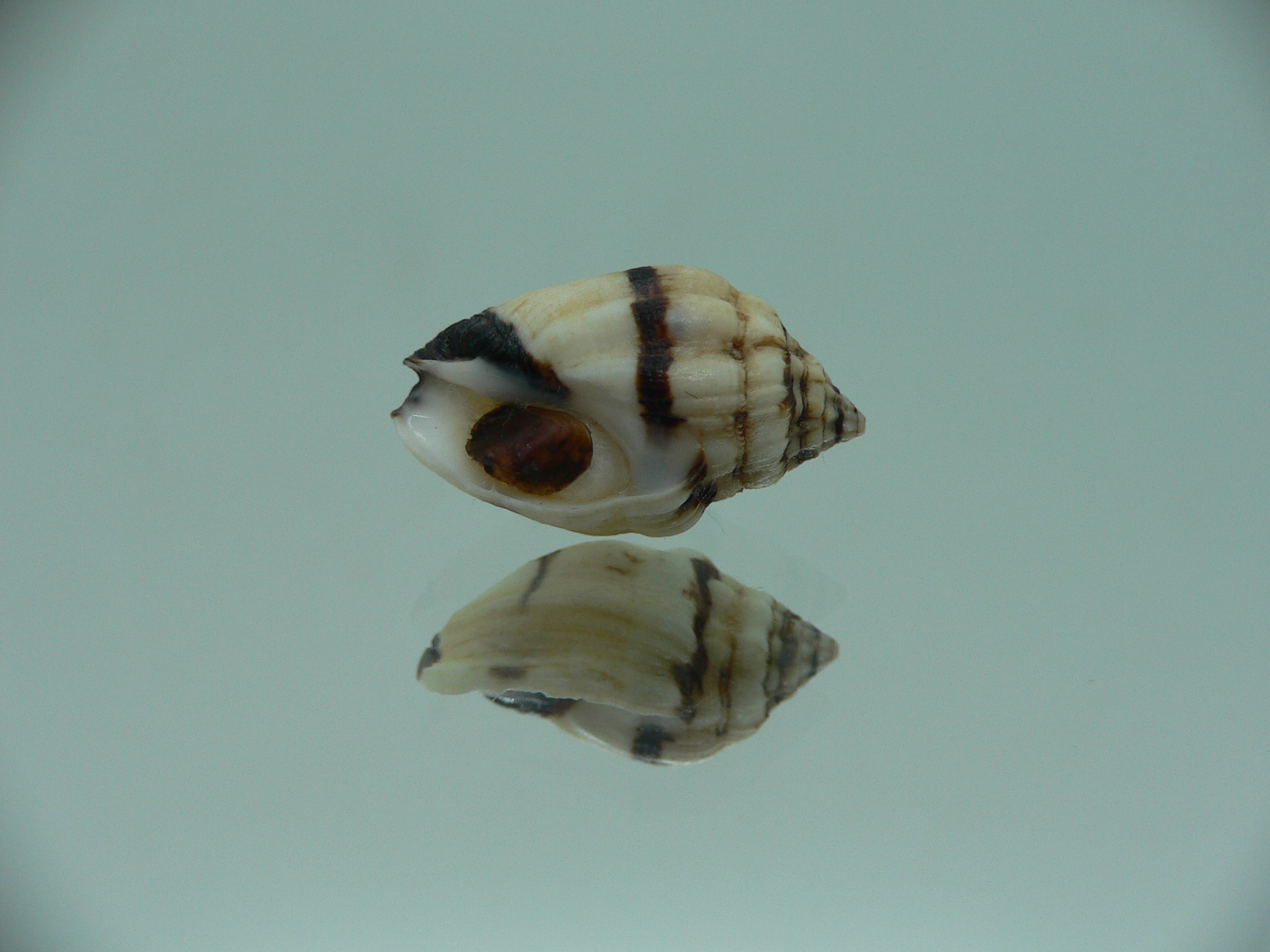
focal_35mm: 35
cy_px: 476
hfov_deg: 52.6
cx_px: 635
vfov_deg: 40.7
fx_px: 1284
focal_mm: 4.6
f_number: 2.8
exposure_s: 1/60
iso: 80
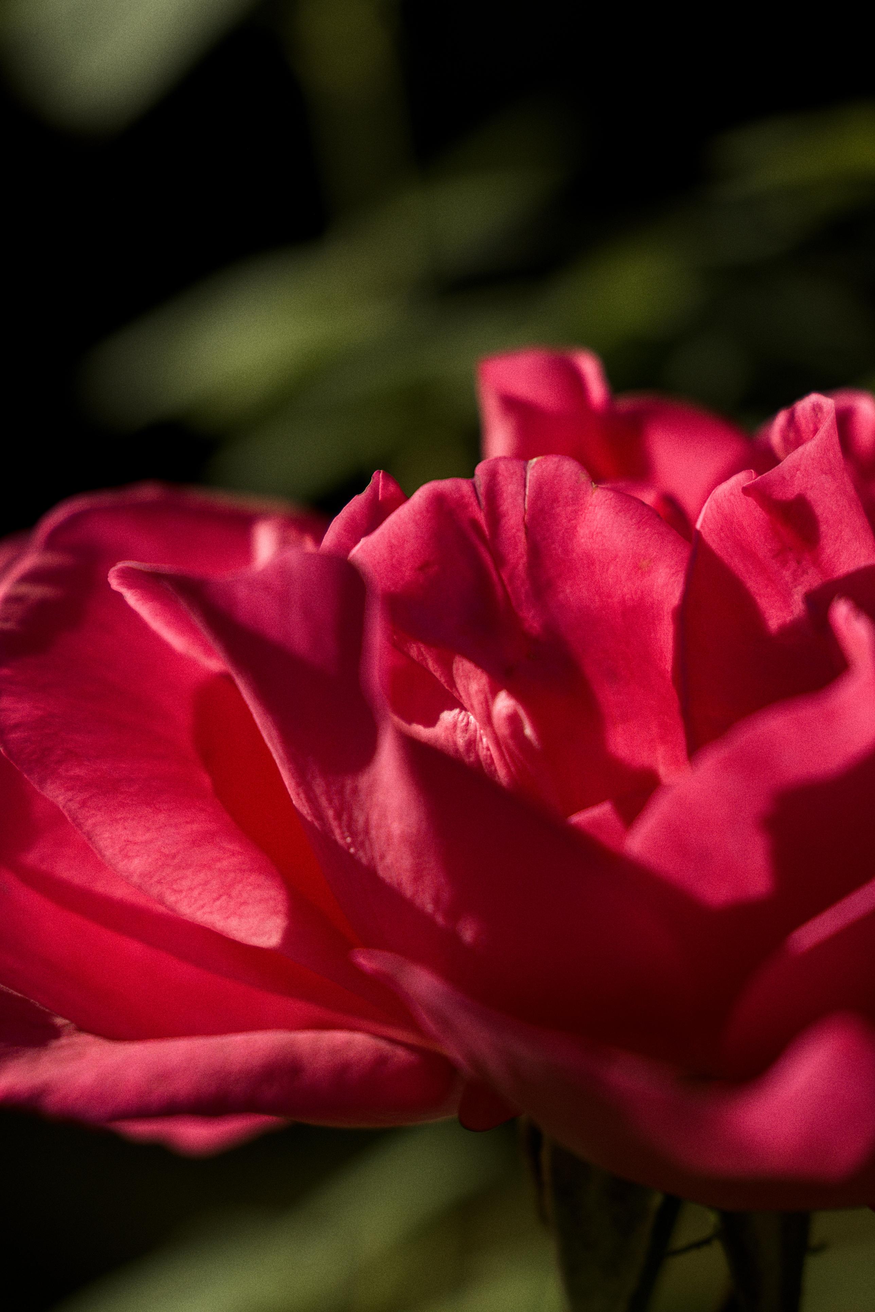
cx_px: 438
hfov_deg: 18.2
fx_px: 2734
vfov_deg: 27.0
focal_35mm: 75
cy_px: 656
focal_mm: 50
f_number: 4.8
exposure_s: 1/1000
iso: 125
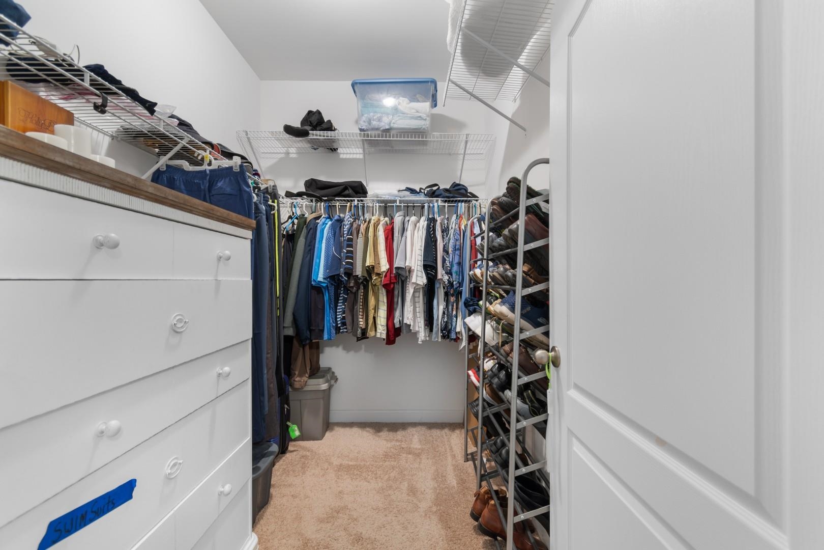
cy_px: 275
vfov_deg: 77.3
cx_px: 412
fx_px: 343
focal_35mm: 15
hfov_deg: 100.4
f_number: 4.5
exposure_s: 1
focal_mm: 10
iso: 100
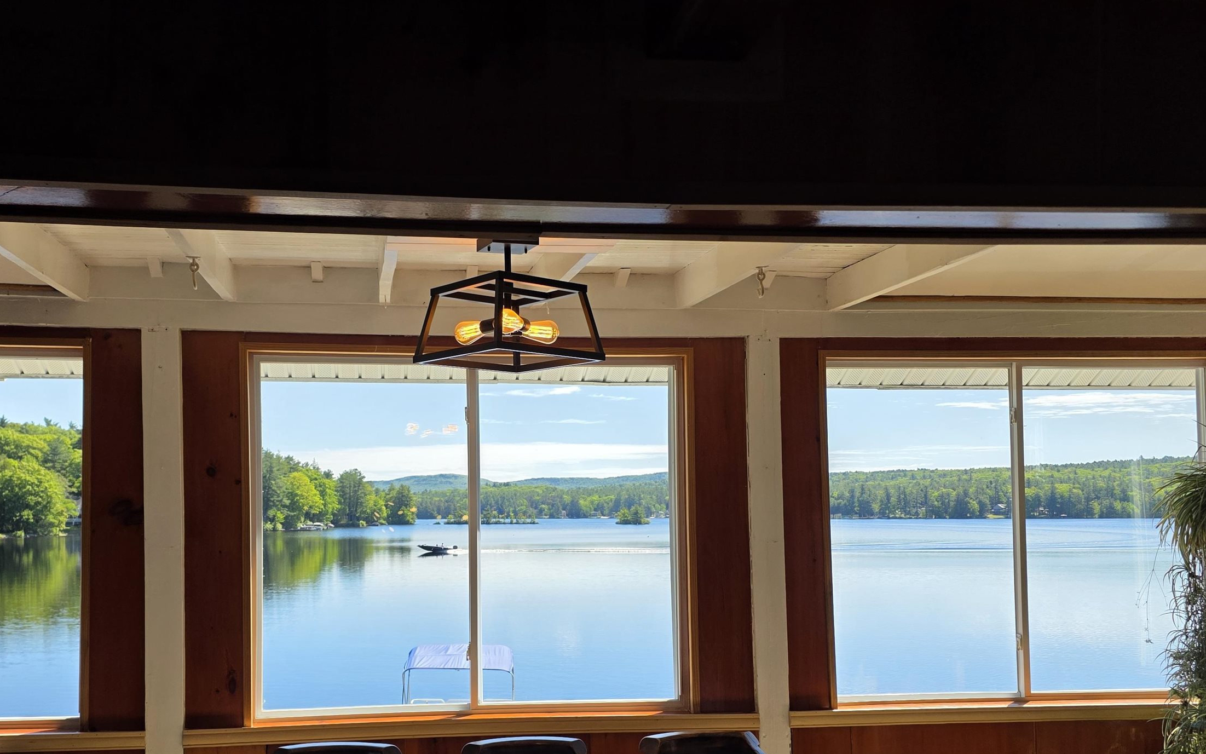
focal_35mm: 34
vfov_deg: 36.9
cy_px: 498
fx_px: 1118
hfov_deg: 56.4
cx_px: 507
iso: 80
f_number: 1.7
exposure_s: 1/2905
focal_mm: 6.3
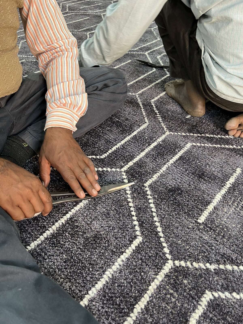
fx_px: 243
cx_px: 122
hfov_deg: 53.1
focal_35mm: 26
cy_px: 162
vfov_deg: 67.3
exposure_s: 1/50
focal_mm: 5.7
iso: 100
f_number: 1.5
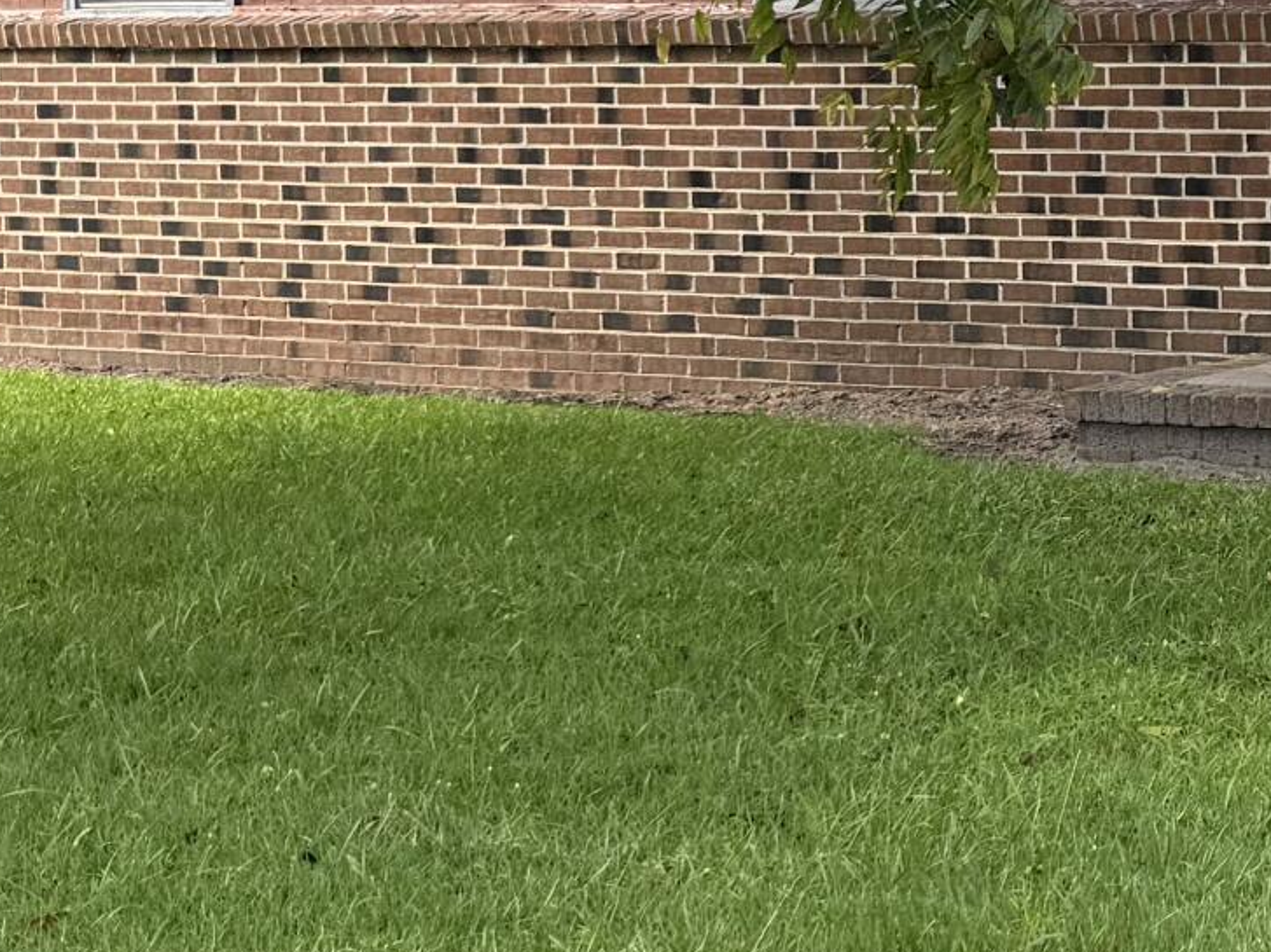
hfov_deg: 17.8
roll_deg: +1.3
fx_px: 3634
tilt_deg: -1.2
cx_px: 1897
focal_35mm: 99
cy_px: 7
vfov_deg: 14.7
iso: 80
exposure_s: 1/693
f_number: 1.78
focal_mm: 6.76
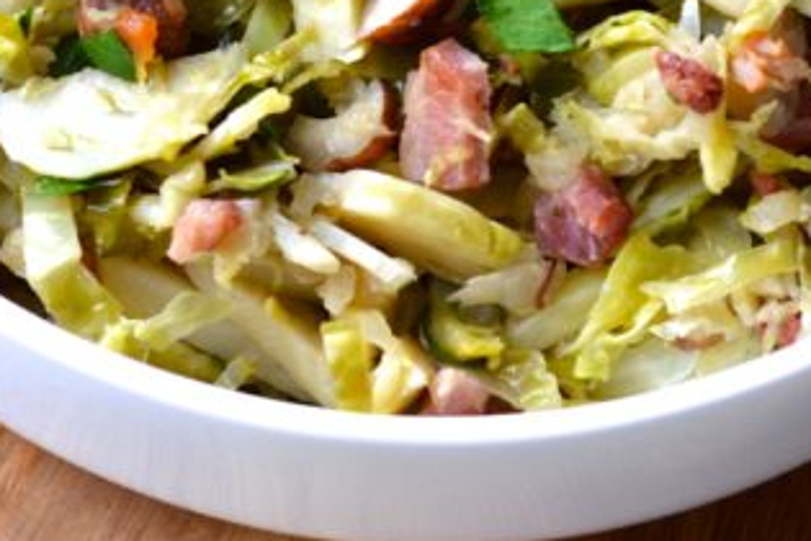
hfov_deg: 10.5
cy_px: -223
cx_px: 479
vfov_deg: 7.0
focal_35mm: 195
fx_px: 4393
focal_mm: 40
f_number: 4.5
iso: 400
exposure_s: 1/80
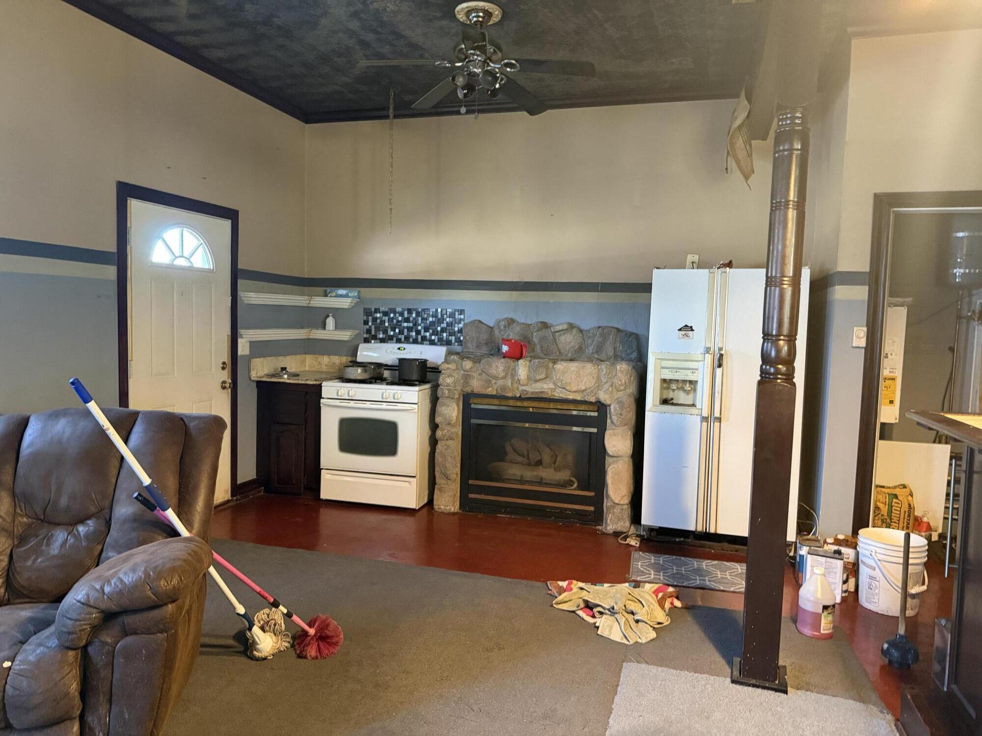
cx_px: 491
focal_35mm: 24
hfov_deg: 71.6
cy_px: 368
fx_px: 681
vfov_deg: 56.8
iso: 800
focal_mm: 6.76
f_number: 1.78
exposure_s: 1/40
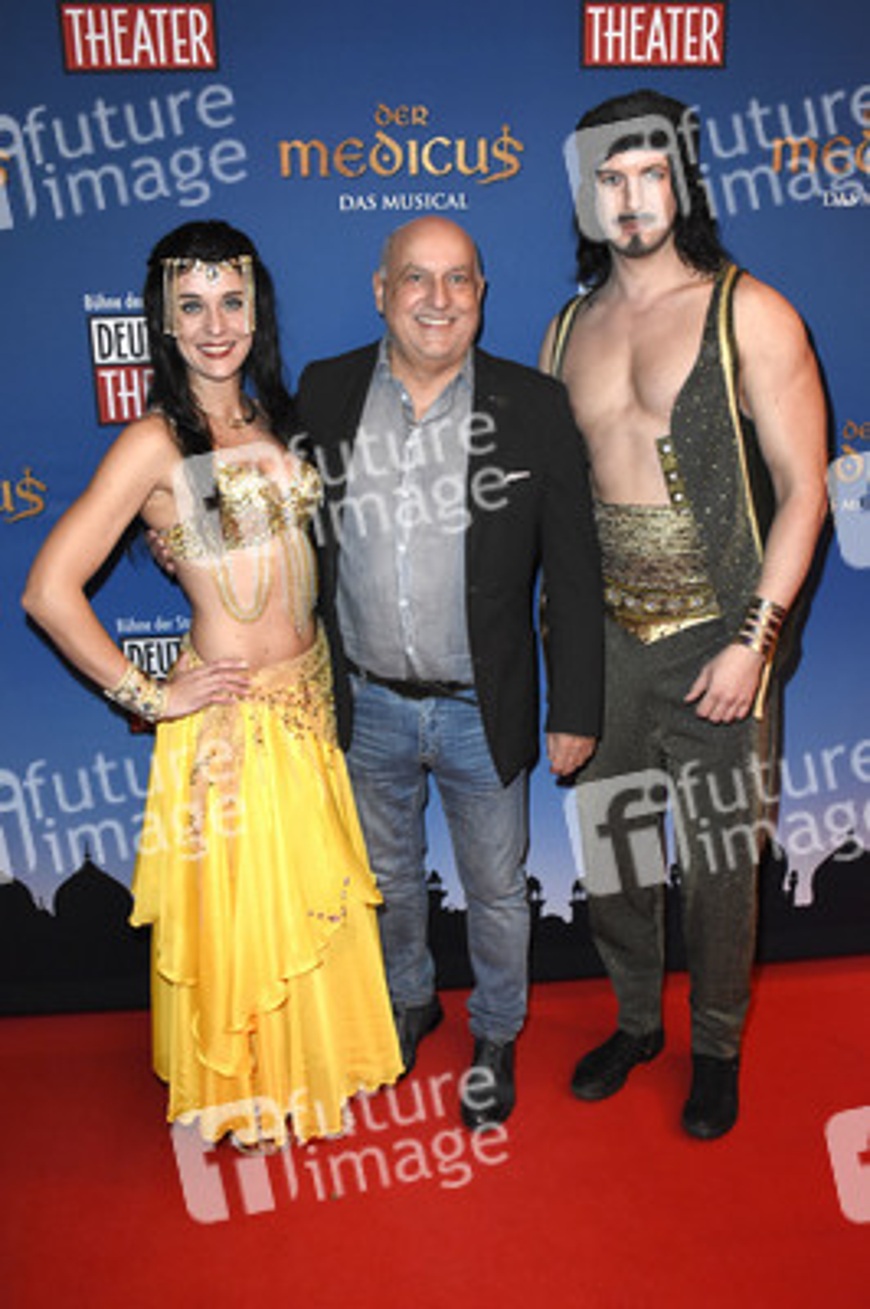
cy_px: 654
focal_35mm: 30
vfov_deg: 62.0
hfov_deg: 43.5
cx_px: 435
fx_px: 1089
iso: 2500
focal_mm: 20
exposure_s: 1/160
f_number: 6.3
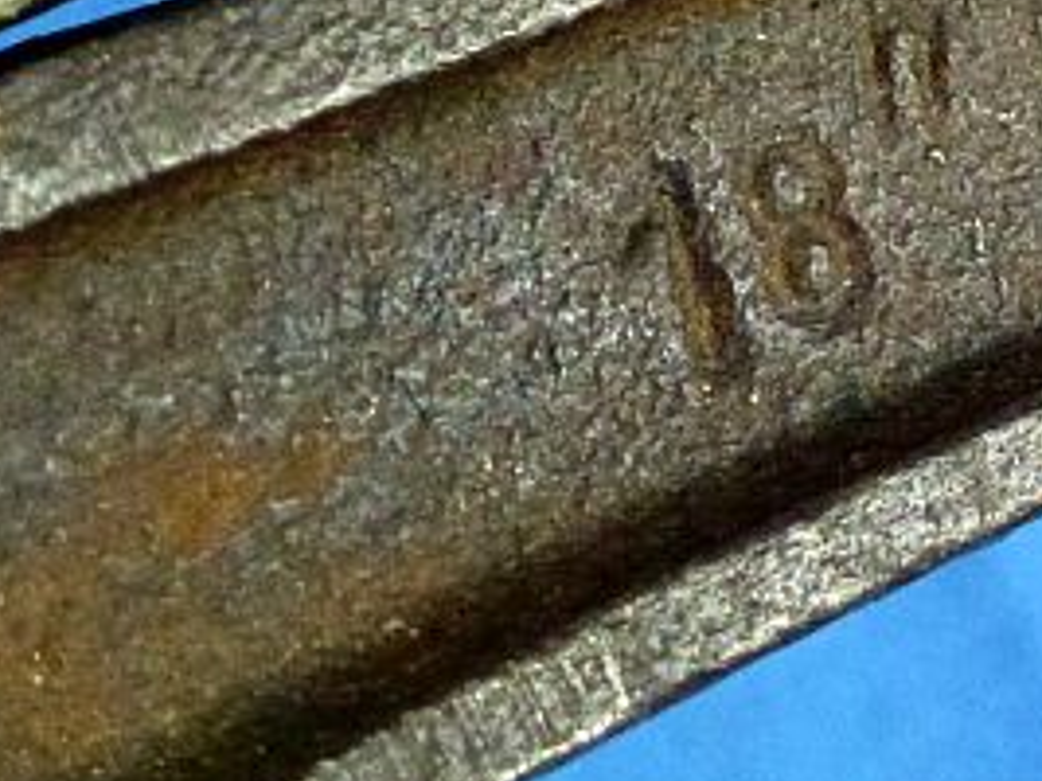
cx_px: 1471
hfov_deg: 8.5
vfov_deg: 6.4
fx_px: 6860
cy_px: -305
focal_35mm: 228
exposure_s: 1/100
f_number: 4.7
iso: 800
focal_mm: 13.6
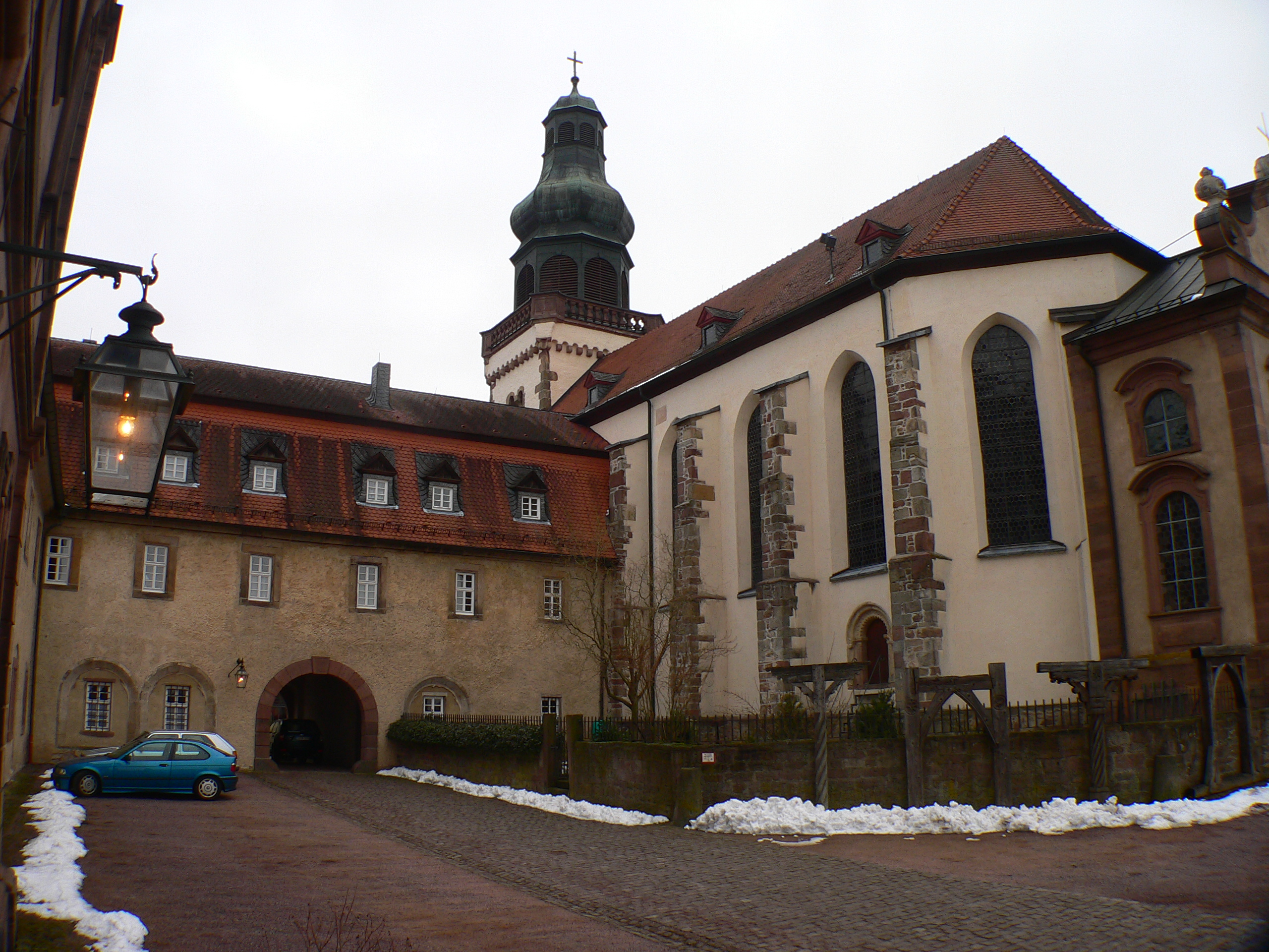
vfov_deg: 39.7
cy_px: 476
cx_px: 634
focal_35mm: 36
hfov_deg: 51.4
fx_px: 1320
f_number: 3.3
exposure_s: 1/125
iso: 80
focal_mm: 6
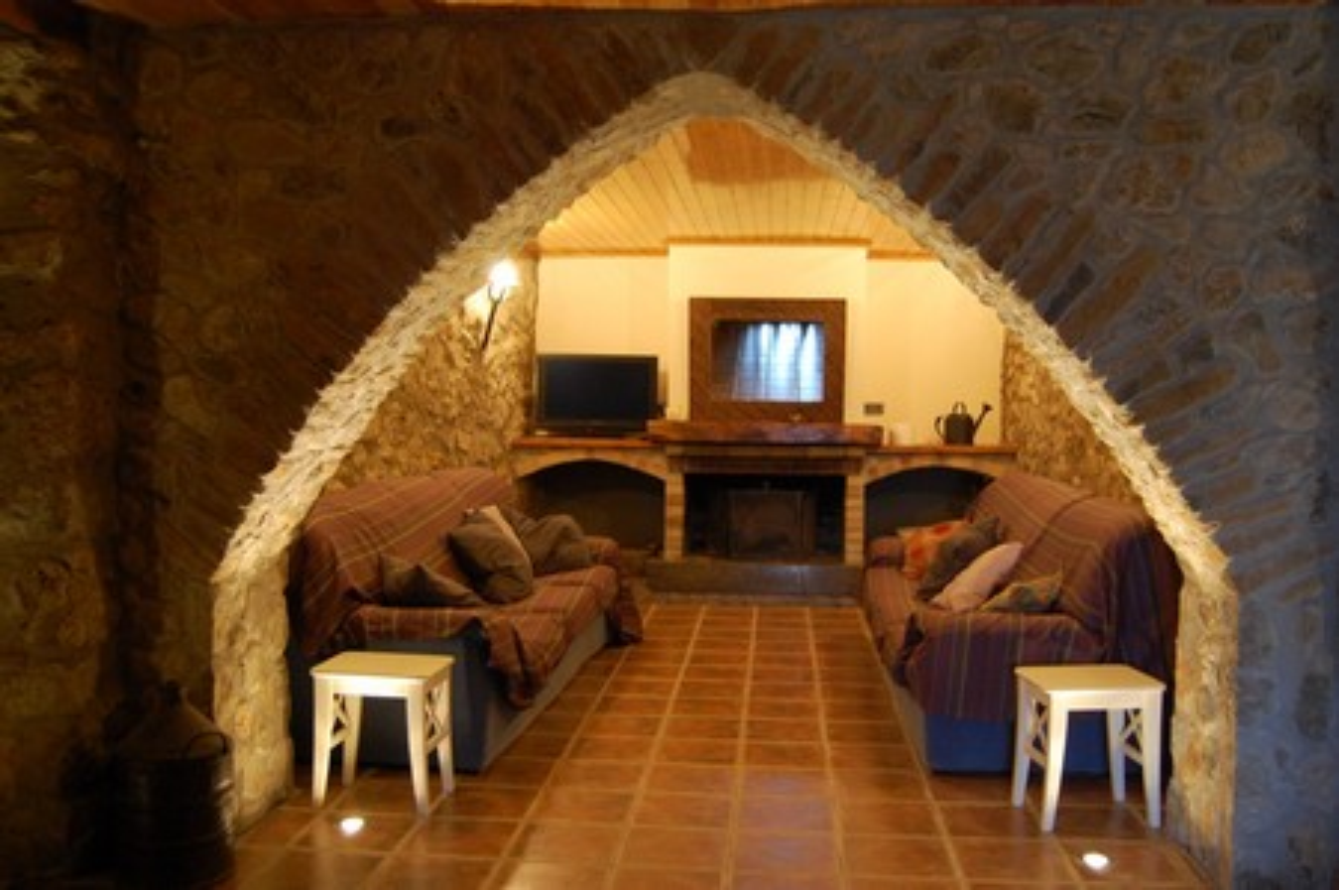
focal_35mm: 30
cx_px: 670
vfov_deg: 43.5
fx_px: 1115
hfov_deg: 62.0
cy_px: 445
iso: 800
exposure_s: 1/15
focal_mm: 20
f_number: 3.8
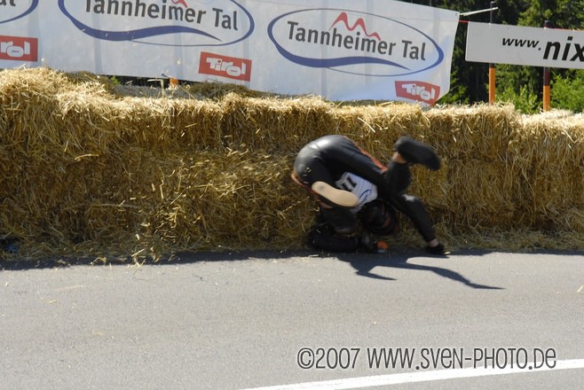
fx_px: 1339
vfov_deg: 16.6
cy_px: 195
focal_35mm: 82
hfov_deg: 24.6
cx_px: 292
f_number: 7.1
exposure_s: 1/320
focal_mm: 55
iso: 250
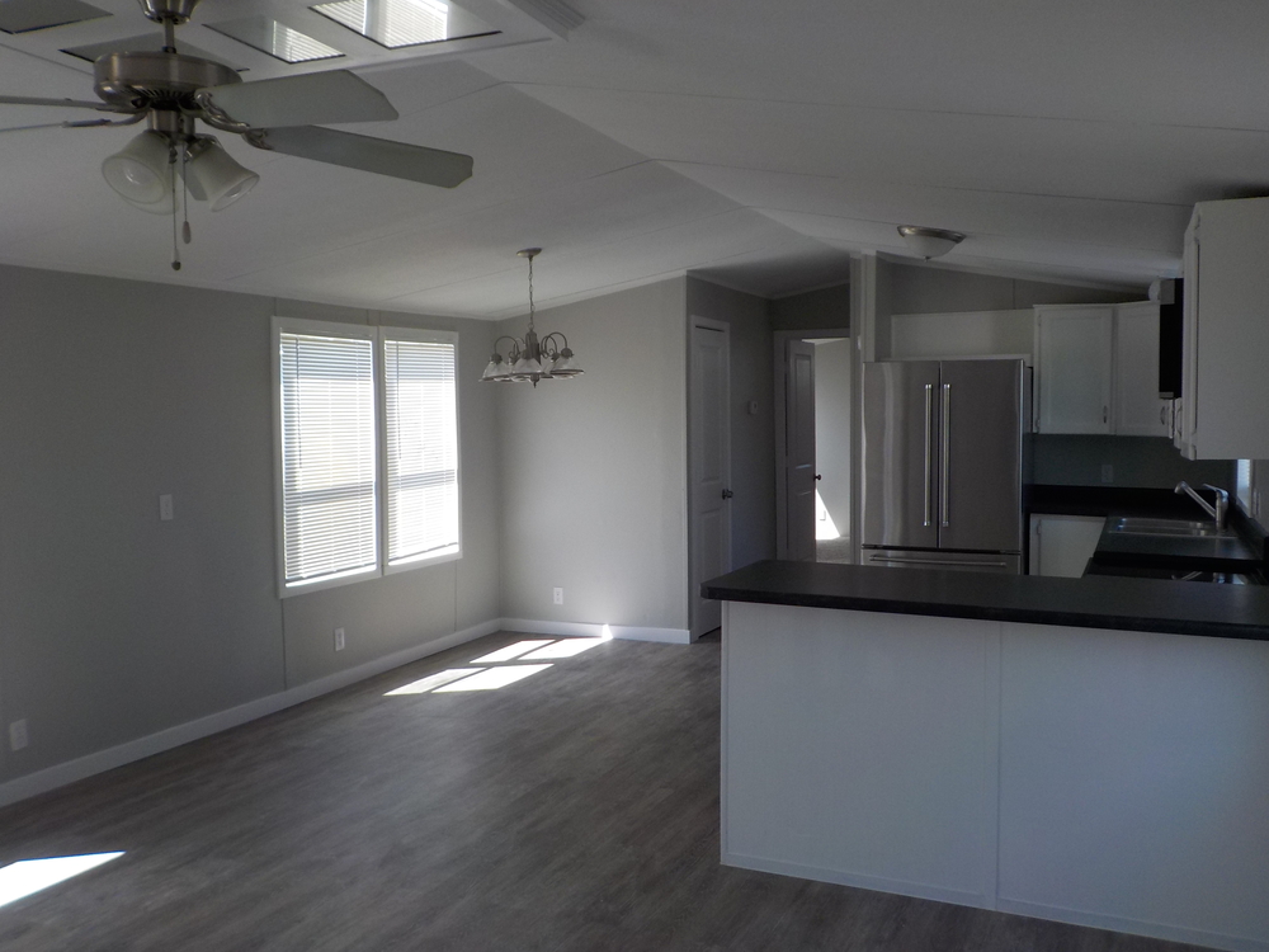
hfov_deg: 60.0
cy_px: 476
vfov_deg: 46.8
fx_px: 1100
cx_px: 634
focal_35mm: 30
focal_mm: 4.1
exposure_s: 1/125
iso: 125
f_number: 3.3
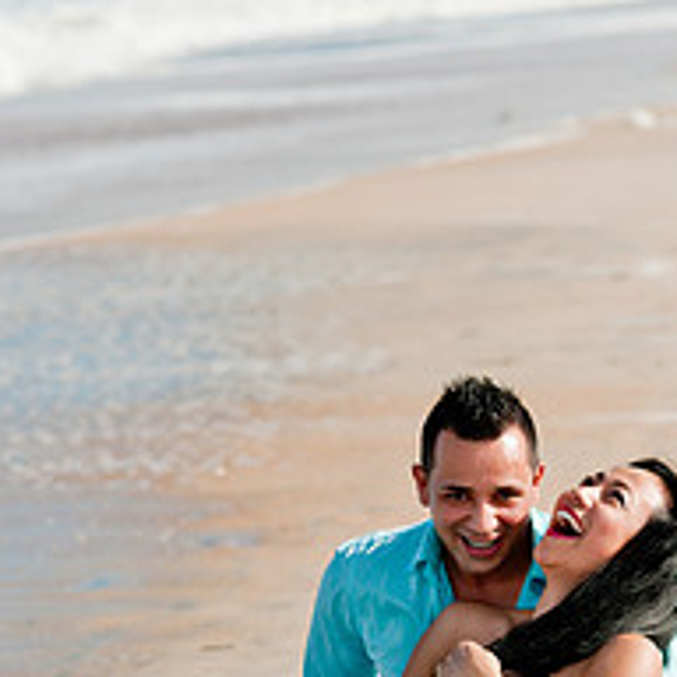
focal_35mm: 169
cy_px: 455
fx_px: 3739
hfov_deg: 10.3
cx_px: 326
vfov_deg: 10.3
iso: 200
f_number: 3.2
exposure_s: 1/5000
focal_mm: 85
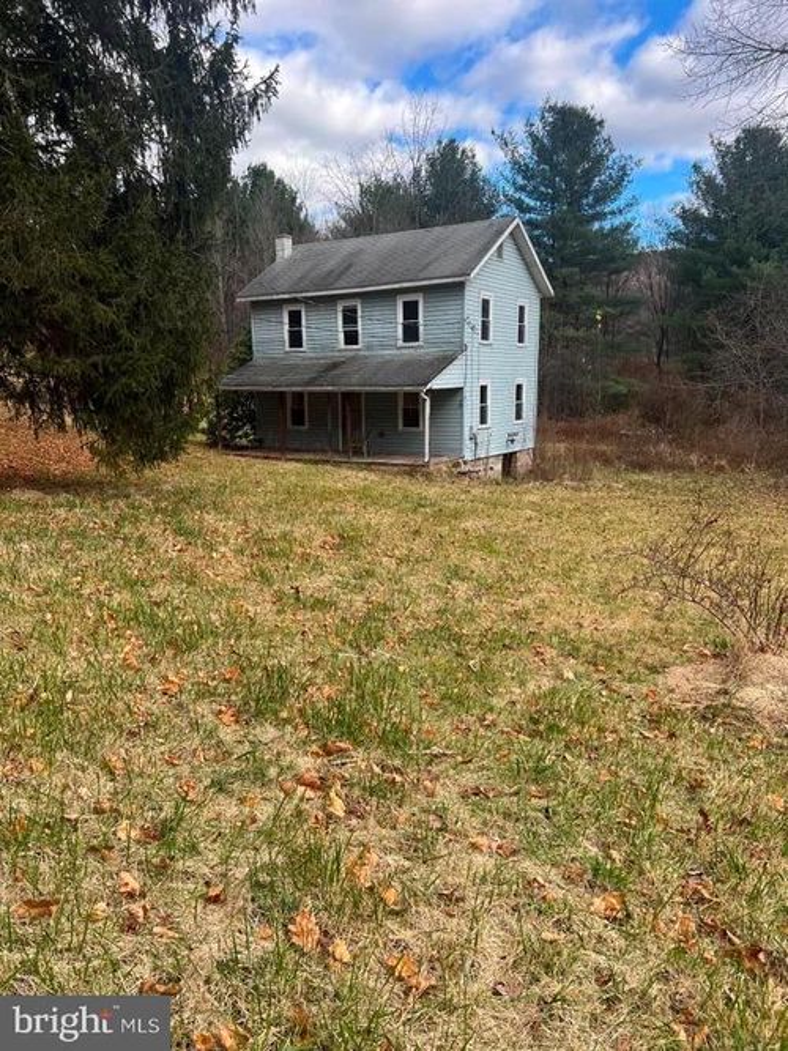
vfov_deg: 67.3
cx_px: 394
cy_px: 526
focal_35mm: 26
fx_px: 789
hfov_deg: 53.0
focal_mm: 5.7
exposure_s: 1/1068
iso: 50
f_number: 1.5
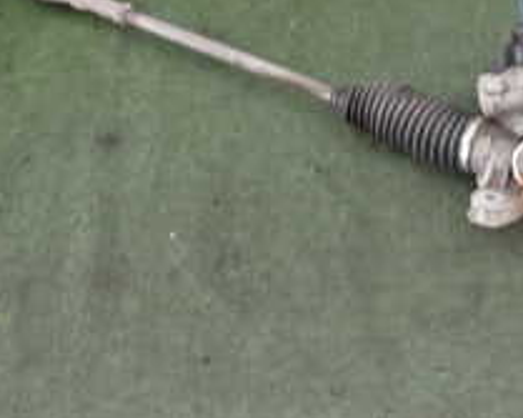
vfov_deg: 18.2
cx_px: 721
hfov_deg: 20.4
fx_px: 1300
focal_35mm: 84
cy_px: 135
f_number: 2.3
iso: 400
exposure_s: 1/30
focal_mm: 5.4
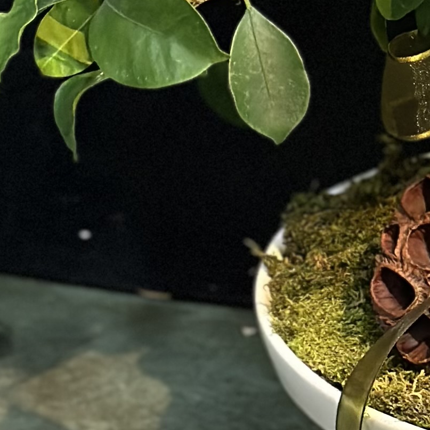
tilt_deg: -18.5
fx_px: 2979
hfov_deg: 8.1
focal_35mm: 212
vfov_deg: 8.2
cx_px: 614
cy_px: -96
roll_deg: -0.9
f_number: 1.78
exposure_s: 1/33
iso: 500
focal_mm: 6.86
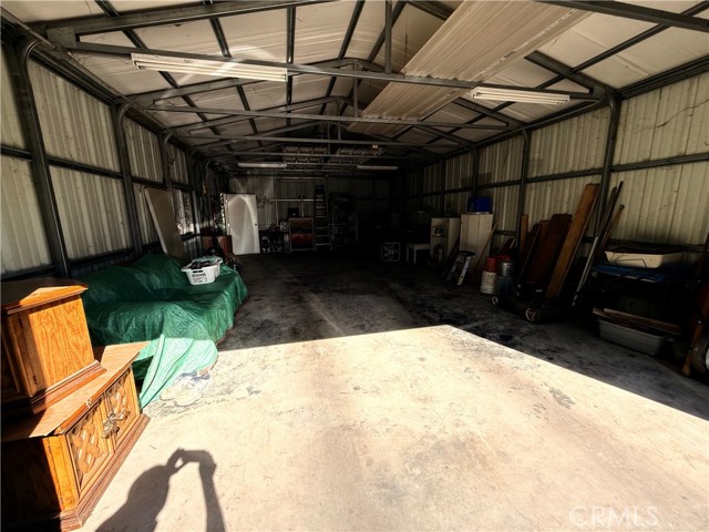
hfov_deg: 102.1
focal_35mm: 14
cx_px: 354
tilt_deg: -9.5
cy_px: 266
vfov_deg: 85.7
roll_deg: +2.6
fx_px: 287
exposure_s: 1/393
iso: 64
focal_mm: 2.22
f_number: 2.2
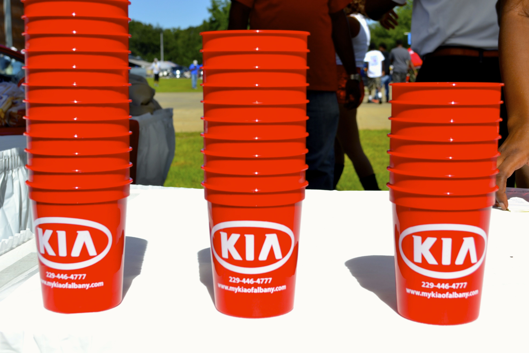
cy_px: 176
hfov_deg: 37.9
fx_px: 771
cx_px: 264
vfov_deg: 25.8
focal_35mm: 52
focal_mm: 35
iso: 100
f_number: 8
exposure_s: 1/250
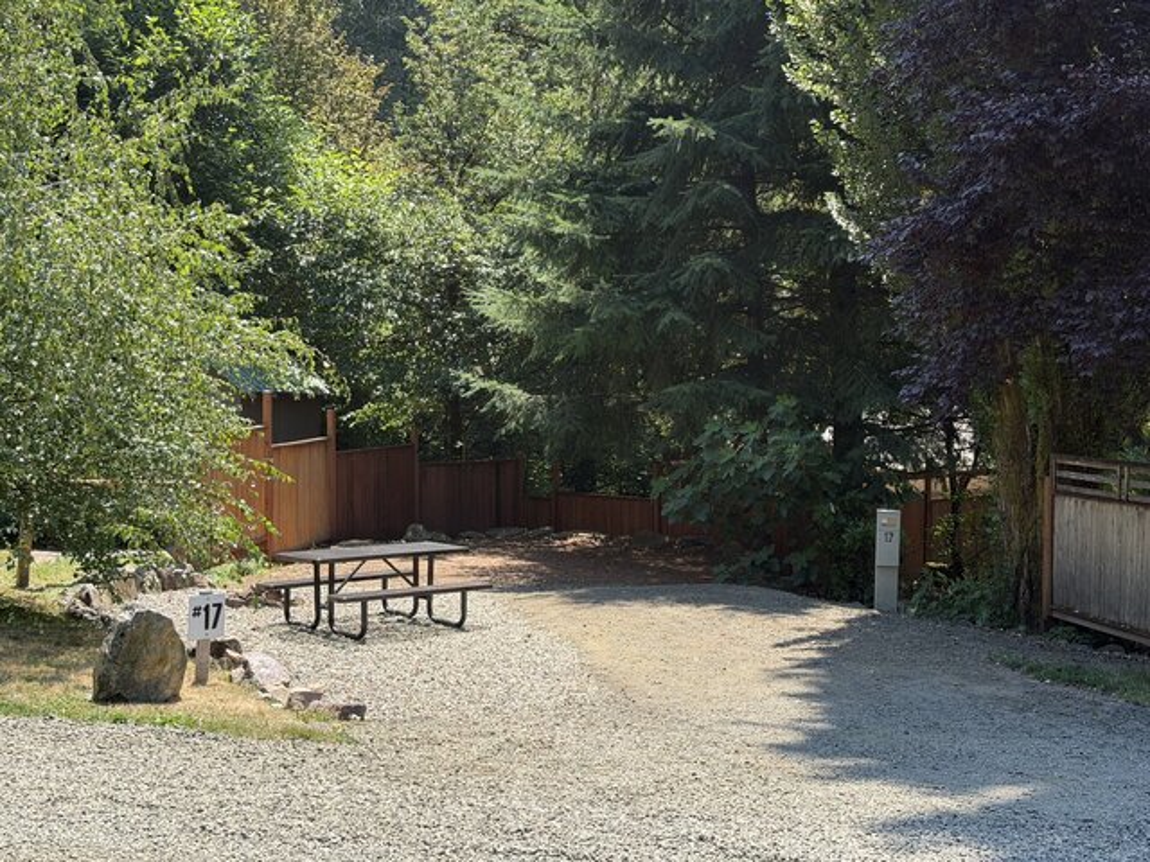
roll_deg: +0.3
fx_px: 1595
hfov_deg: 39.7
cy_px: 431
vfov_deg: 30.3
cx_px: 575
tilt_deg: -3.1
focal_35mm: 48
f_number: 1.78
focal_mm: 6.76
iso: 64
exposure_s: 1/1116
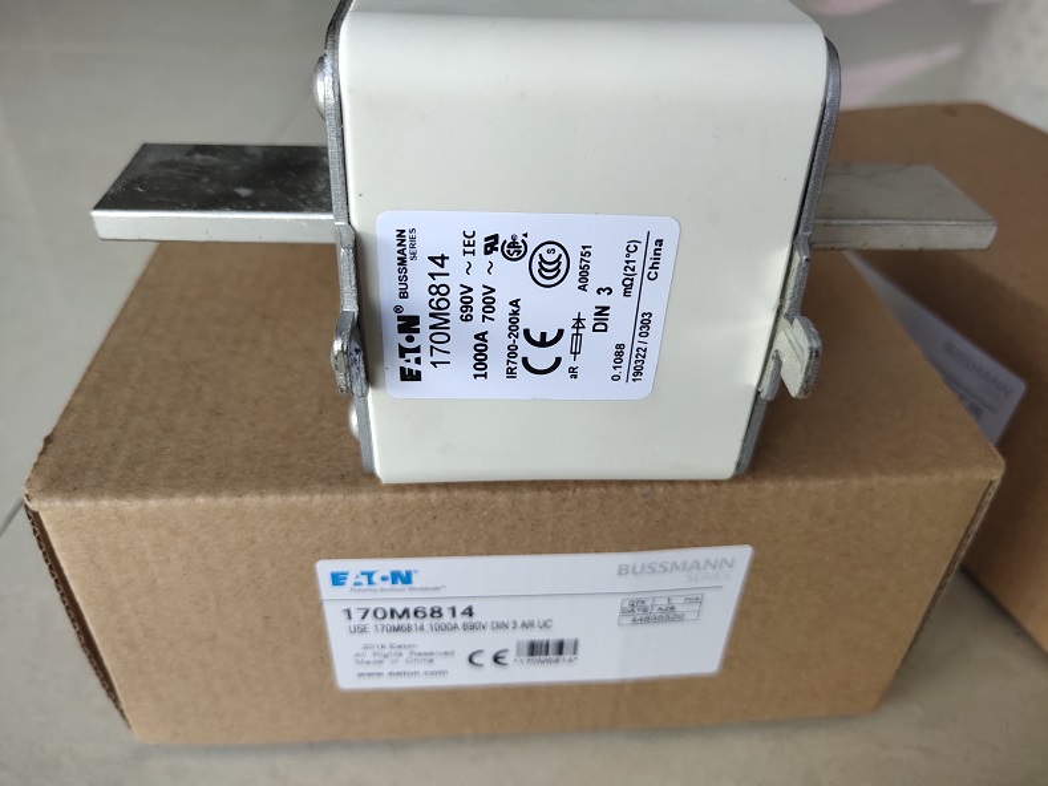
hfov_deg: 61.7
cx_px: 524
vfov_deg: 48.2
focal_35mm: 29
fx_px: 878
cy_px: 393
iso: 50
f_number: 1.8
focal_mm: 4.27
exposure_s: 1/107
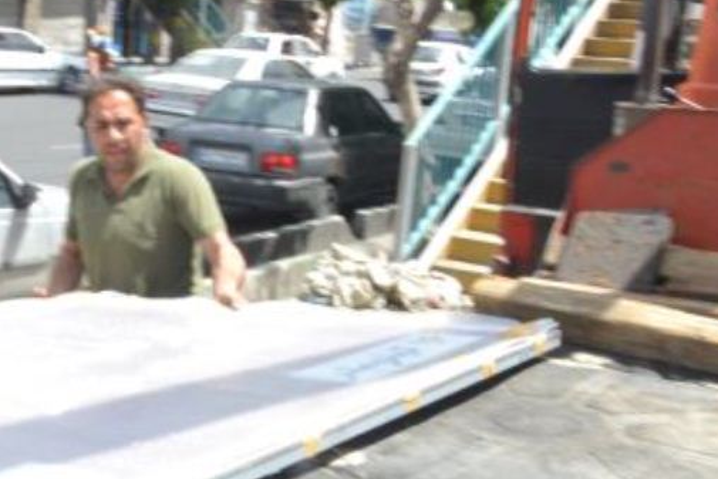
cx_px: 161
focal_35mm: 55
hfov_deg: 35.3
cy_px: 331
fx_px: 1097
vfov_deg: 24.5
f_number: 22
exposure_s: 1/50
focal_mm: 18
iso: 800
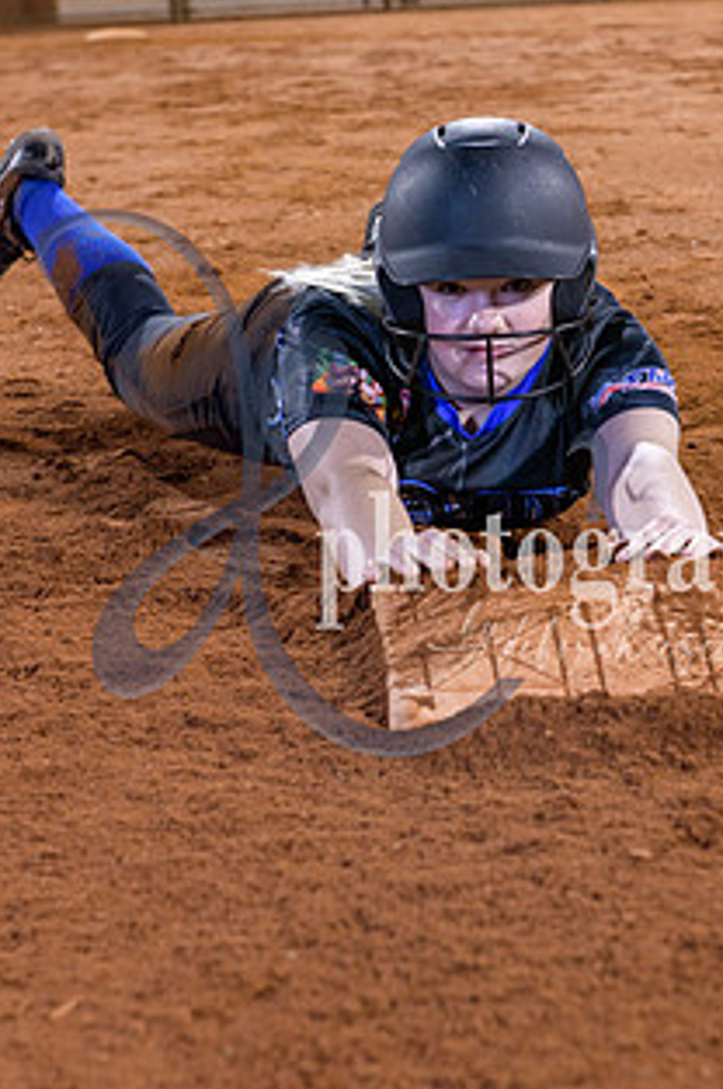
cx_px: 462
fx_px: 2868
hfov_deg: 14.4
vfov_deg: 21.5
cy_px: 480
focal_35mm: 95
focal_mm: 66
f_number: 5
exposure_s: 1/80
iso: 2000
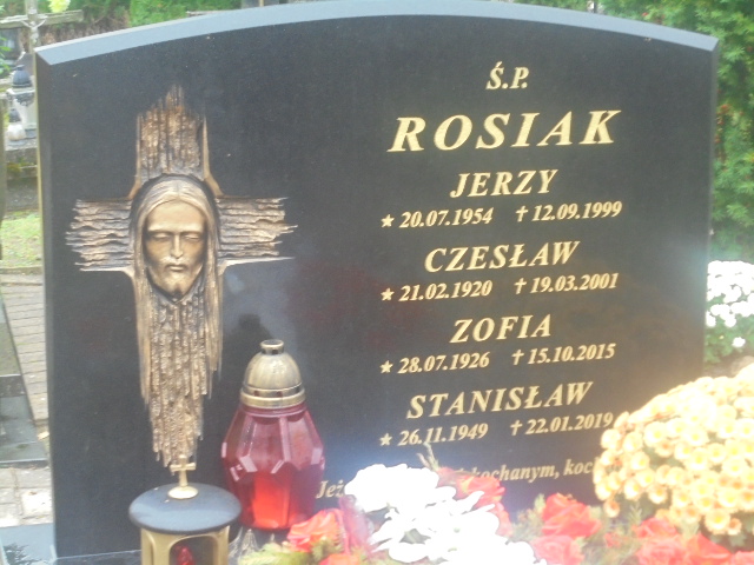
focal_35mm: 73
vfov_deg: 20.2
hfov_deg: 26.7
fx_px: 1590
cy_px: 282
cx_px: 377
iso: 400
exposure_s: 1/15
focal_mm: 13.1
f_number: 6.1
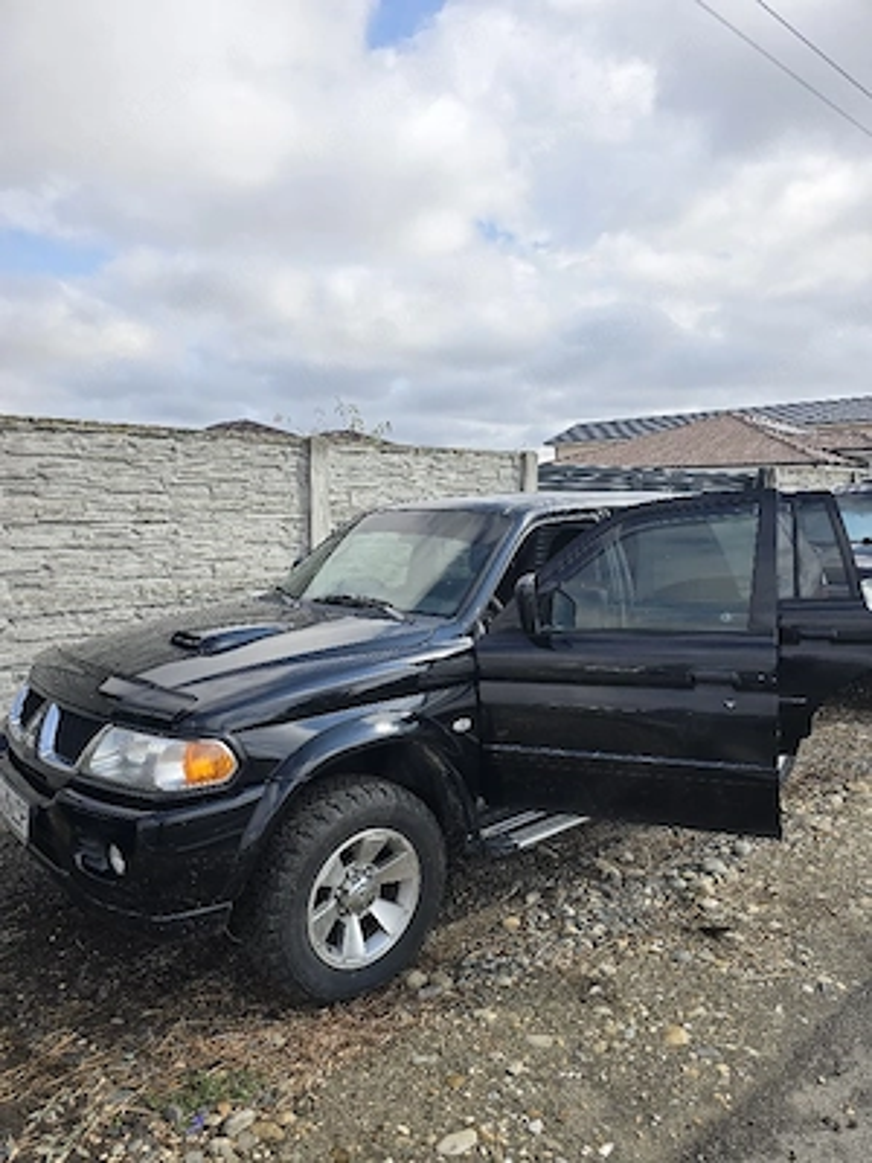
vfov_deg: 73.9
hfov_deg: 58.9
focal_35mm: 23
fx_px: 773
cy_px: 582
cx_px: 436
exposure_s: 1/625
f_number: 1.7
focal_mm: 6.3
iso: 12
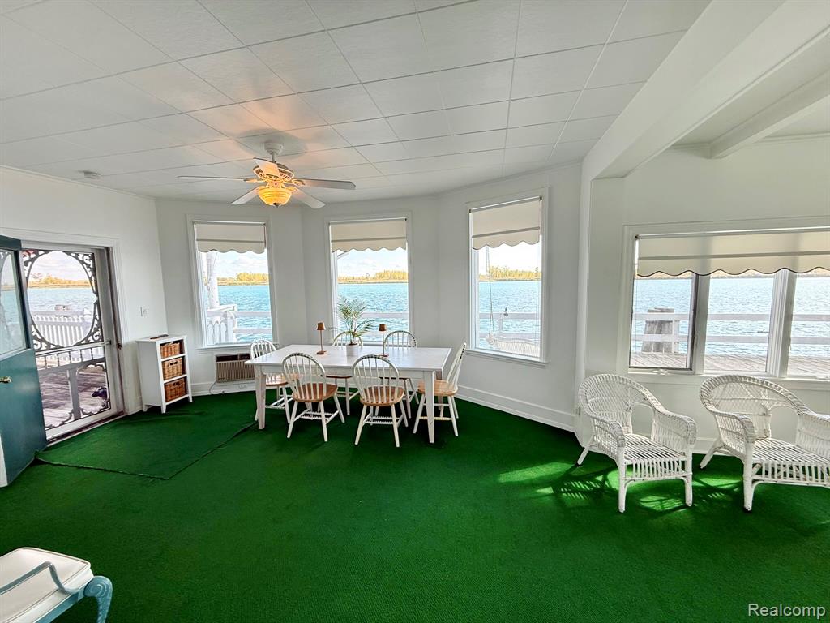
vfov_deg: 85.7
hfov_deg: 102.1
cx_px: 415
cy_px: 312
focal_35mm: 14
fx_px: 336
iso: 64
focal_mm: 2.22
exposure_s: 1/127
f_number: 2.2
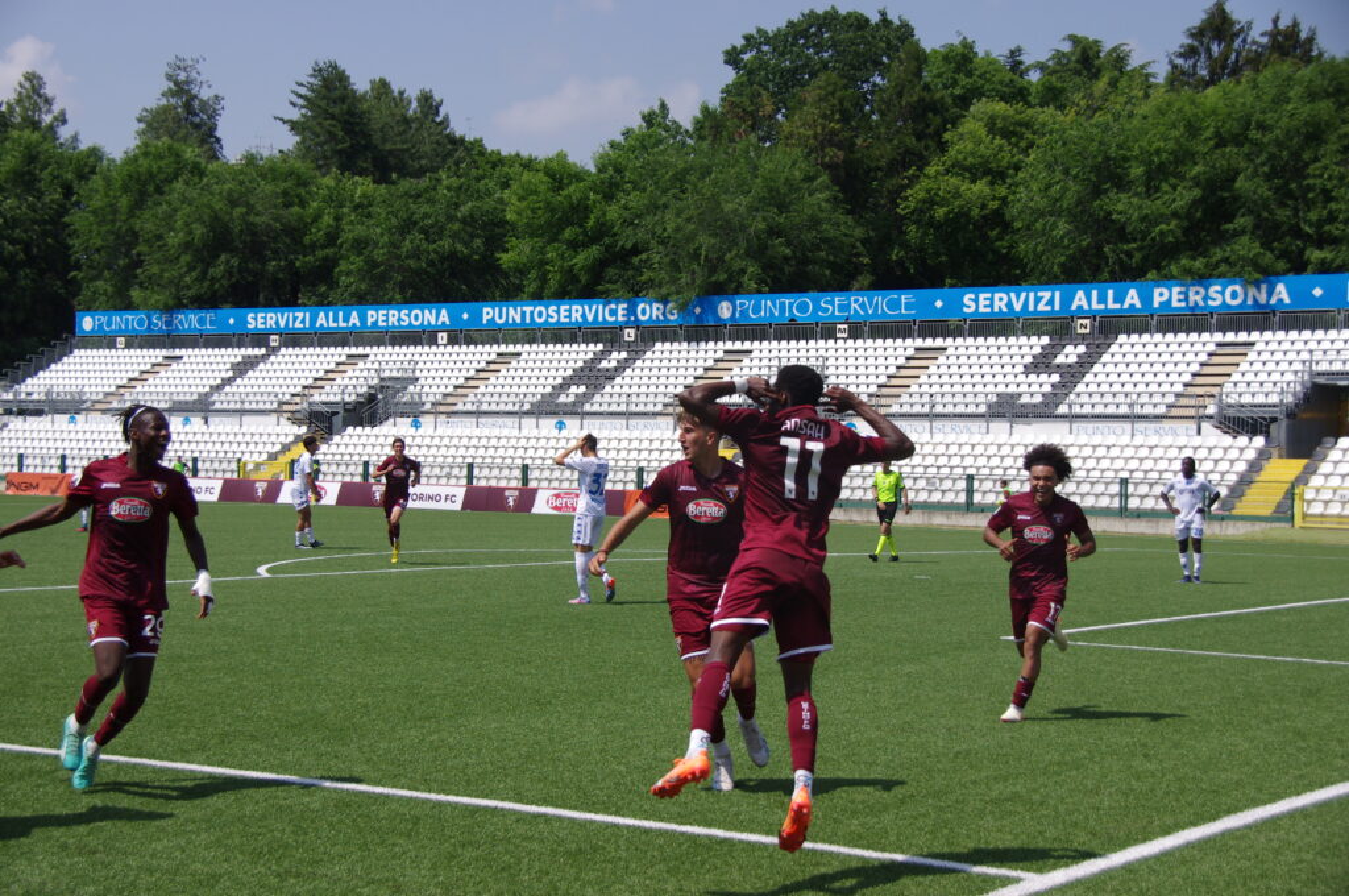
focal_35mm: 58
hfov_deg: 34.5
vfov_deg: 23.3
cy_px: 448
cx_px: 674
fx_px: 2171
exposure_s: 1/1250
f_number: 6.3
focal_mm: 38.75
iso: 200
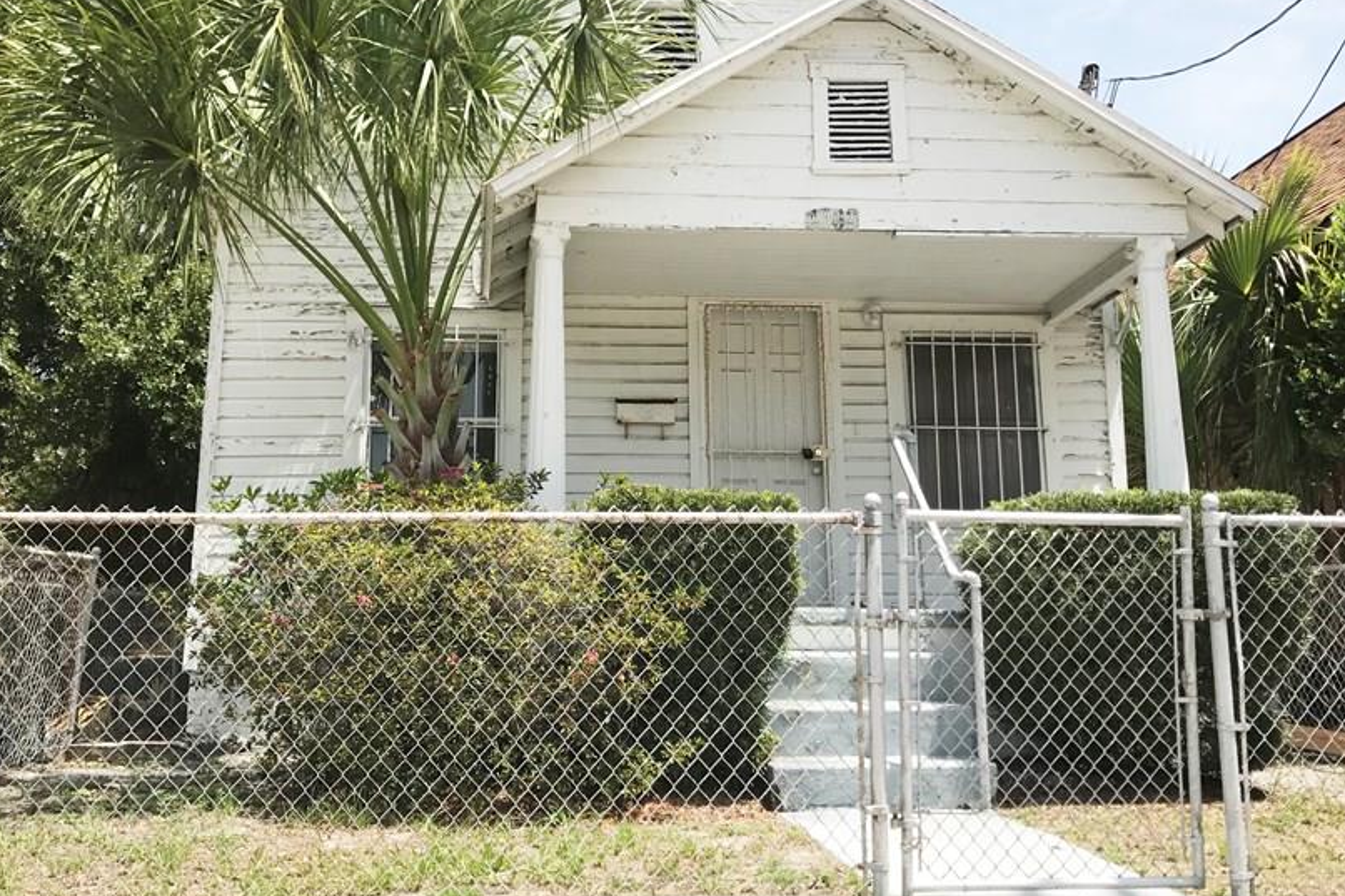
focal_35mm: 37
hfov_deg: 51.8
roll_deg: +0.5
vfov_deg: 35.9
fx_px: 1382
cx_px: 597
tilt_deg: +9.5
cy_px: 382
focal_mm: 3.99
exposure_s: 1/1742
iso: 20
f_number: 1.8
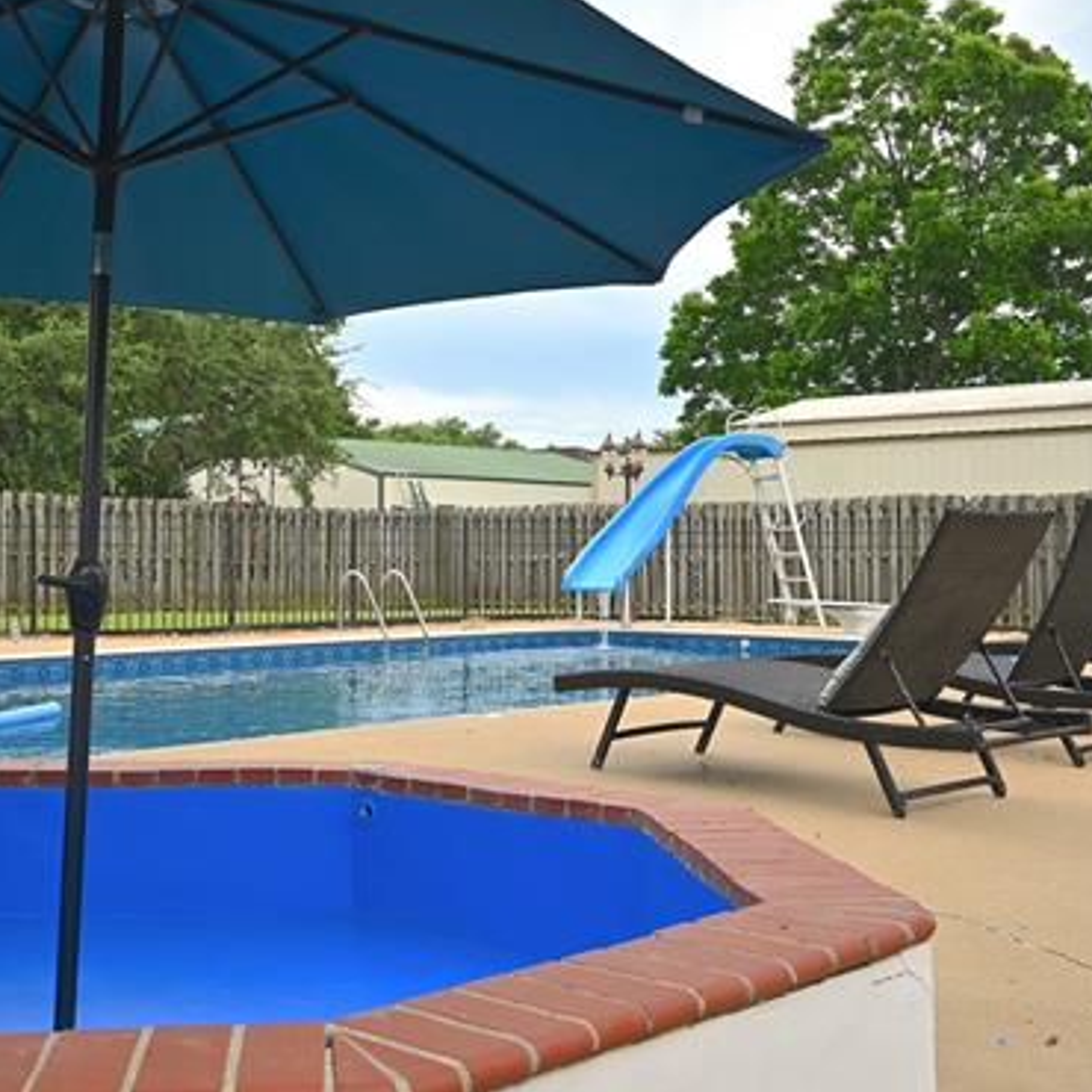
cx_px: 466
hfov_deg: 37.7
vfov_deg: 37.7
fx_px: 1597
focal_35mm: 45
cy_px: 494
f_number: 10
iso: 320
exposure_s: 1/100
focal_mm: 30.5
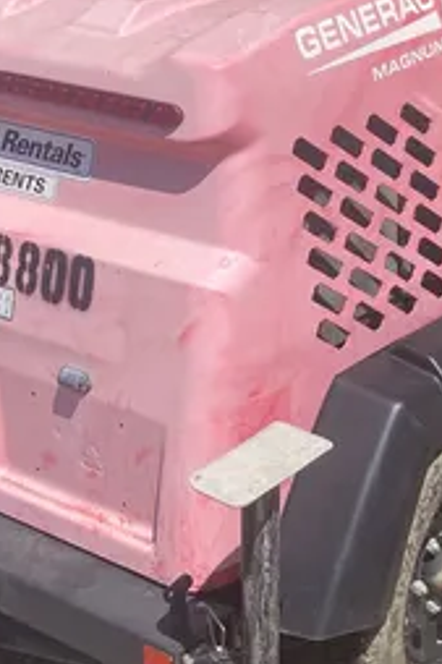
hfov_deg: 16.2
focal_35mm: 84
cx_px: 277
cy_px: 14
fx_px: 1549
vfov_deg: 23.3
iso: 20
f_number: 1.8
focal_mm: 3.99
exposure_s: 1/2114
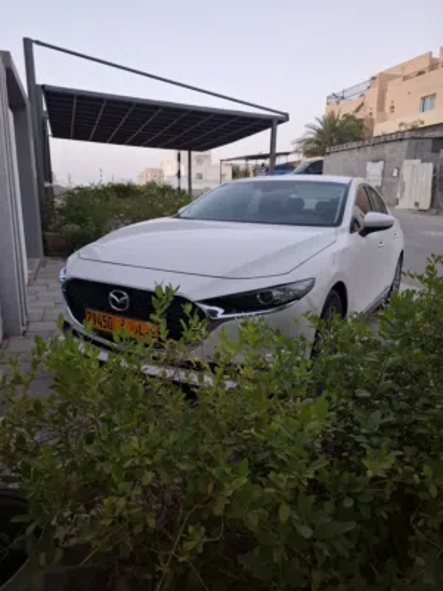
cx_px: 222
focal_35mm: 23
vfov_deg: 73.9
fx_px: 392
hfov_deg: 58.9
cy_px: 296
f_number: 1.8
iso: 250
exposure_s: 1/100
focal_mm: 5.54
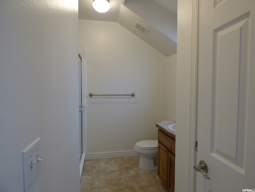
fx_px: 147
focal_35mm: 20
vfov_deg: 66.0
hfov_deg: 81.7
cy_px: 96
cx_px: 128
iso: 160
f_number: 2.8
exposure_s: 1/60
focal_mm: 3.58
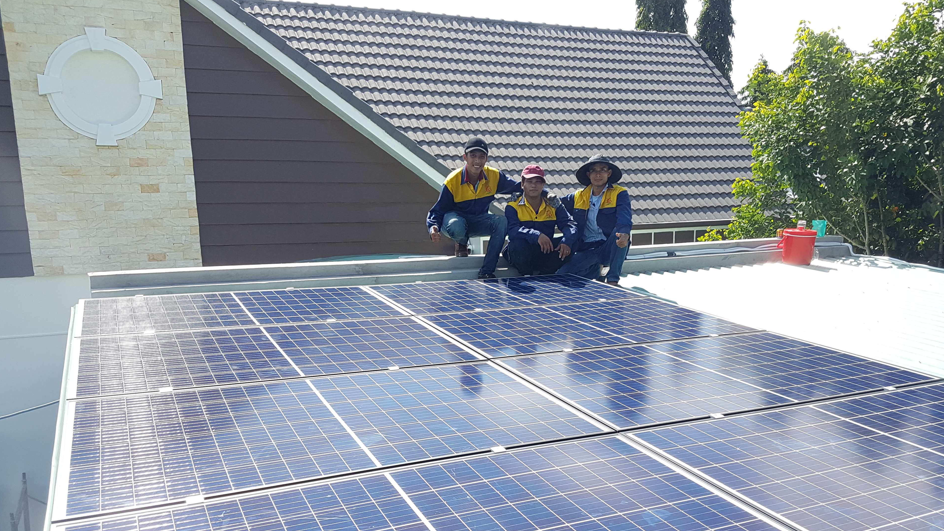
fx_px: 751
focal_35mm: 30
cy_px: 336
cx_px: 498
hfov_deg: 64.3
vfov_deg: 38.7
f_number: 1.7
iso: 40
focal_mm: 4.2
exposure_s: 1/1148
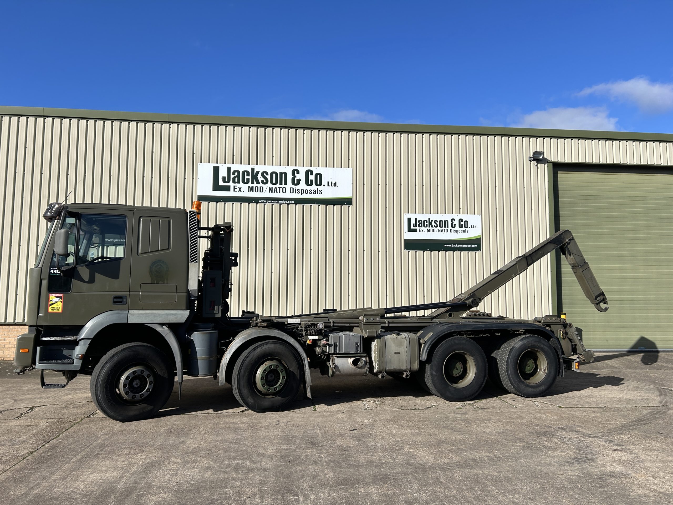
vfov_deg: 53.1
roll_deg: -1.1
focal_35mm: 26
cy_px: 252
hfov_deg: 67.3
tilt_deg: +5.9
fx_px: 505
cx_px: 336
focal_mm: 5.7
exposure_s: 1/5587
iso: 50
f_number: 1.5
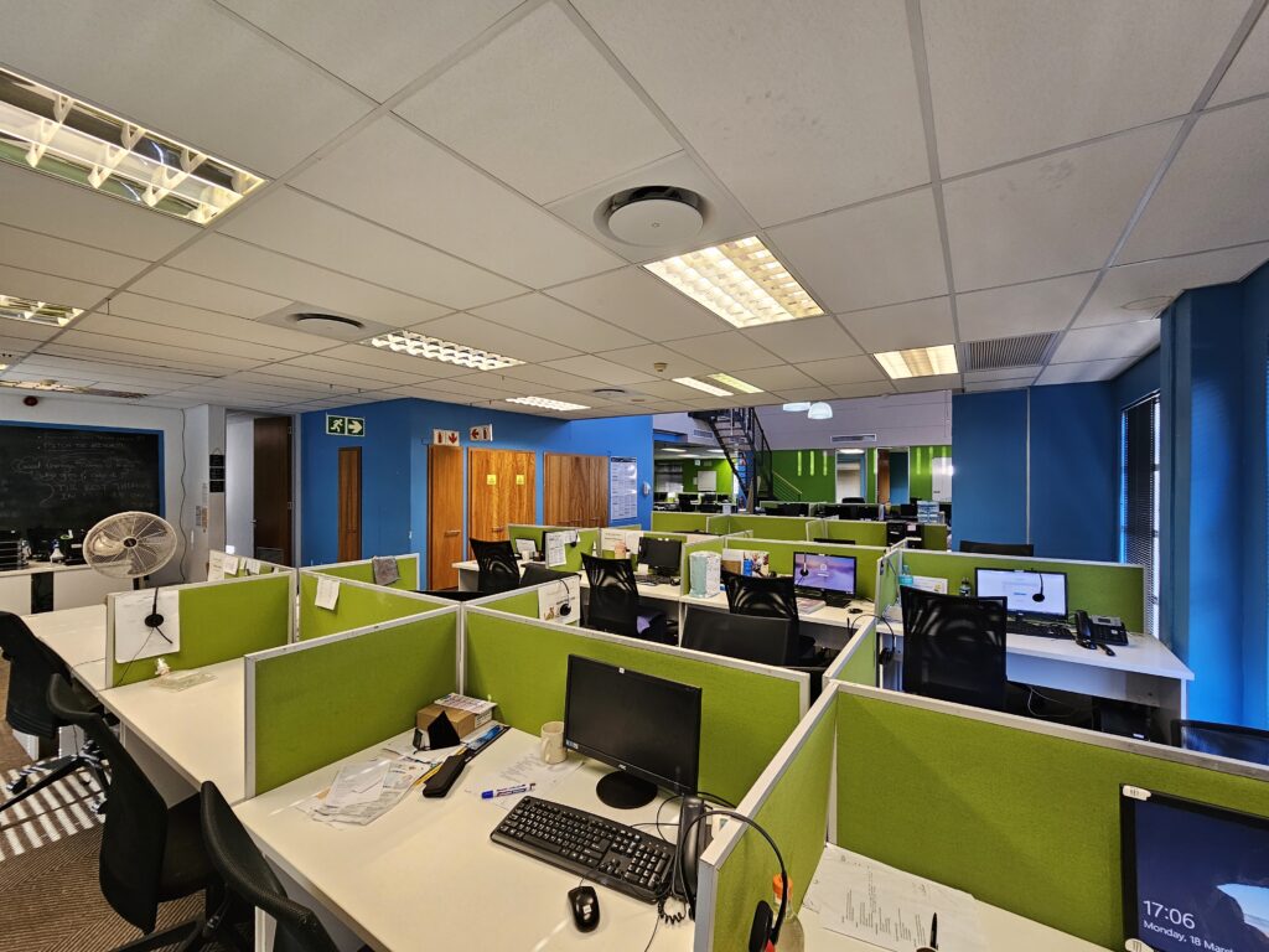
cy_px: 476
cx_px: 634
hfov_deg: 106.2
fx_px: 477
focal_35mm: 13
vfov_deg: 89.9
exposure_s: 1/50
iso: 125
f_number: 2.2
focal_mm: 2.2
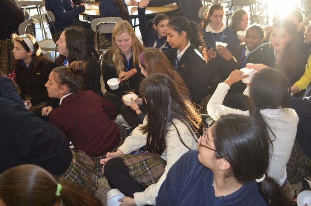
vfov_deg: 39.8
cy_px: 103
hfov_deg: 57.3
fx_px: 285
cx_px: 156
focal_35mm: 33
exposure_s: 1/60
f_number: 3.8
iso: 560
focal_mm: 22
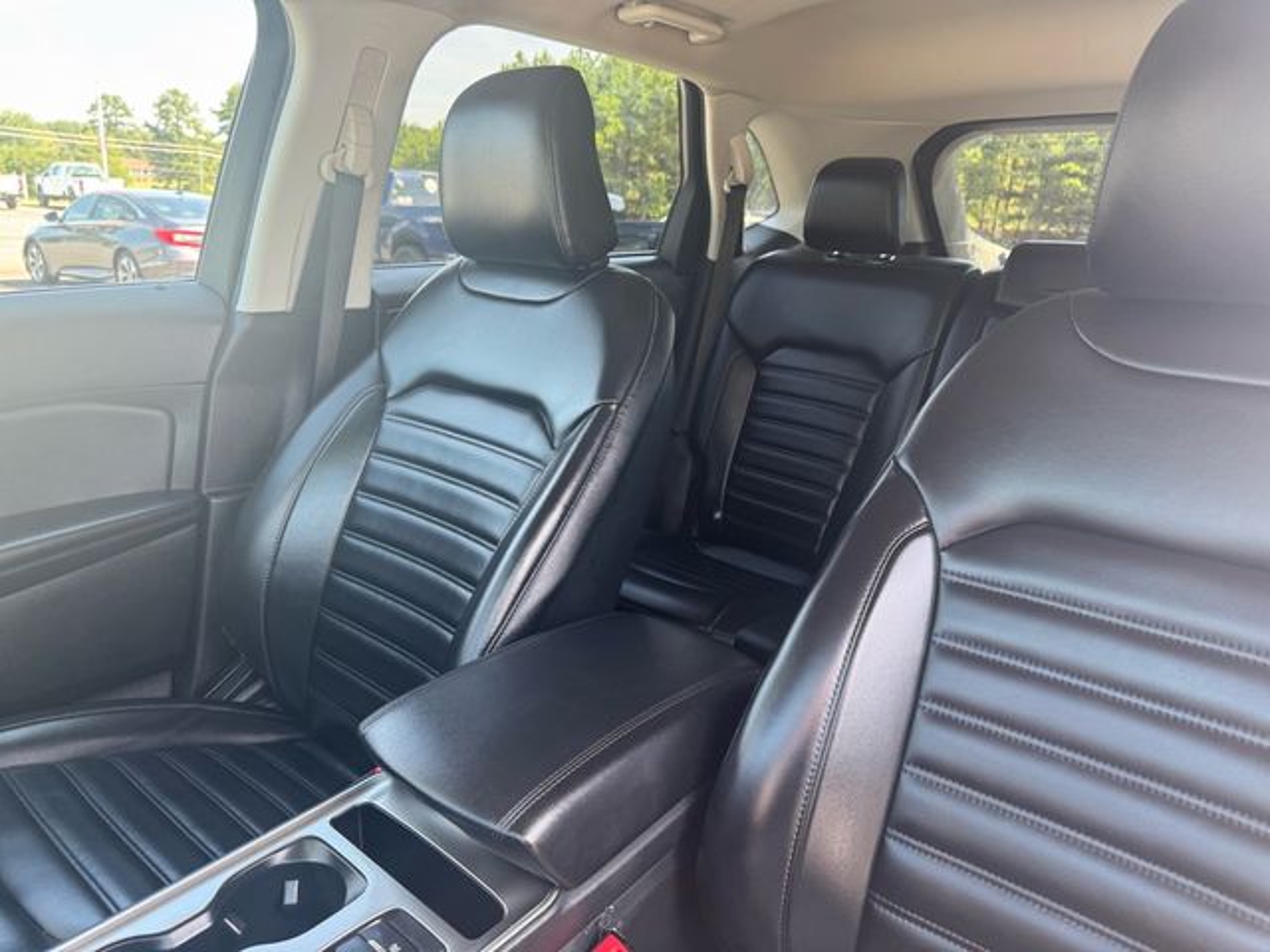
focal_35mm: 24
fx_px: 881
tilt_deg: -17.2
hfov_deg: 71.6
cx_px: 635
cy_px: 476
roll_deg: -4.1
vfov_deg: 56.8
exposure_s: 1/121
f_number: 1.78
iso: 125
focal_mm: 6.76
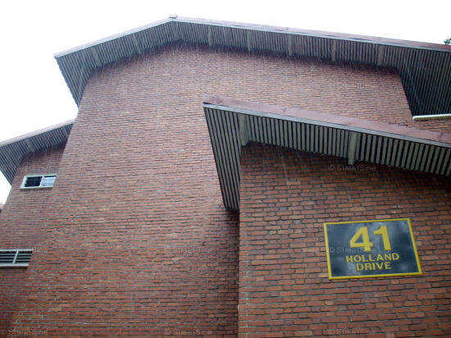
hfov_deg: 50.2
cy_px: 169
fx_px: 482
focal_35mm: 37
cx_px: 226
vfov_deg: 38.6
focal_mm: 6.2
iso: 166
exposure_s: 1/50
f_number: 2.8
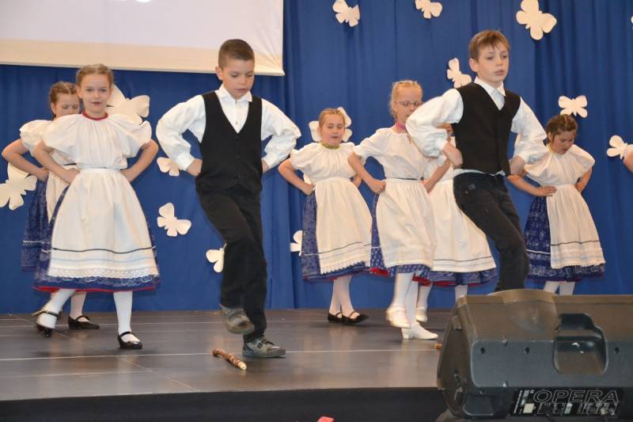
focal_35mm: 99
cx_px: 316
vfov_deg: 13.8
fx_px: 1740
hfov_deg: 20.6
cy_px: 211
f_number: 5.3
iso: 2500
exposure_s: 1/60
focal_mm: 66
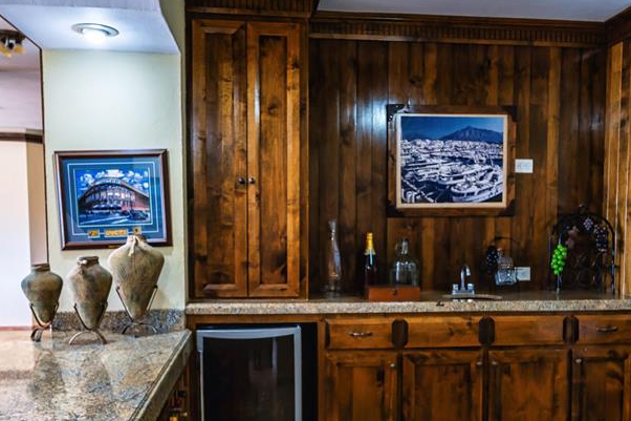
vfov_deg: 38.4
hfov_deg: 55.8
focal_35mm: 34
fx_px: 596
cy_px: 279
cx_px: 336
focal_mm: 20
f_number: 5.6
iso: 1000
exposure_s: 1/30
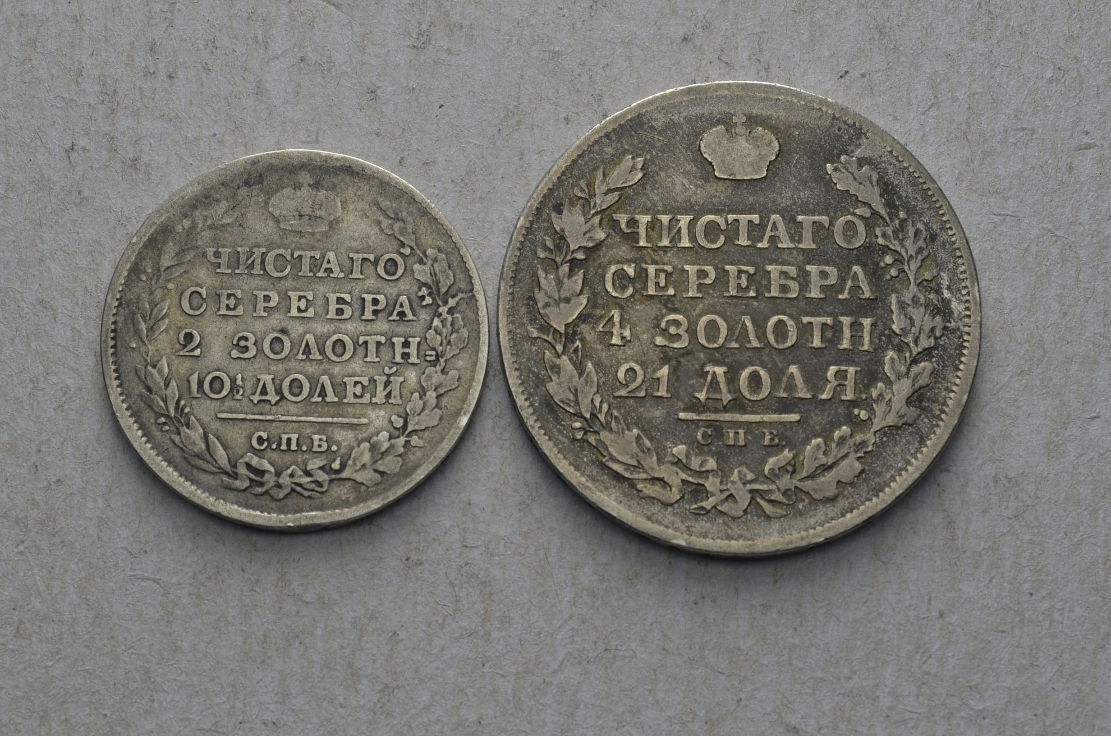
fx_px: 2541
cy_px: 368
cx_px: 556
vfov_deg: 16.5
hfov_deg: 24.7
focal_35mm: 82
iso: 400
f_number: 14
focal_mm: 55
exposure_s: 1/250
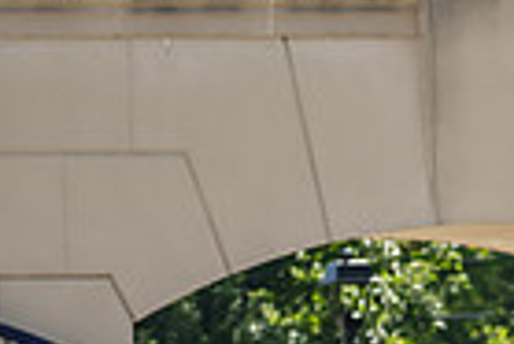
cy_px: 601
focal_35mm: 1250
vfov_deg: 1.1
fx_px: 17866
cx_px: 599
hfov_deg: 1.6
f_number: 3.5
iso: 250
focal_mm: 300
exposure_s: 1/2000
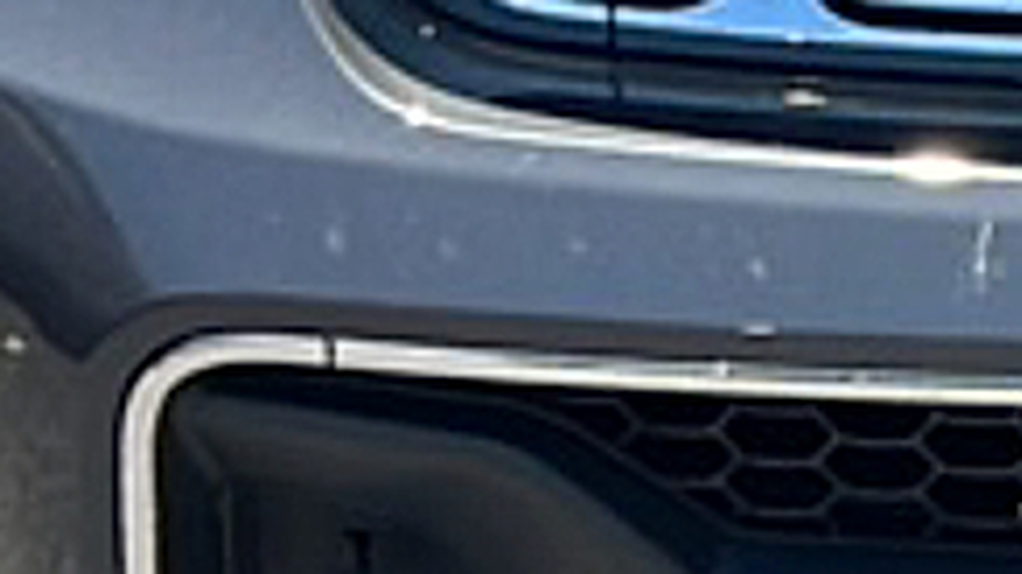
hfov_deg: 10.1
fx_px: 5228
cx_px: 2232
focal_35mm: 193
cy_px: -897
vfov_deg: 6.0
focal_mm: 5.7
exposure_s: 1/2457
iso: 50
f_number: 1.5
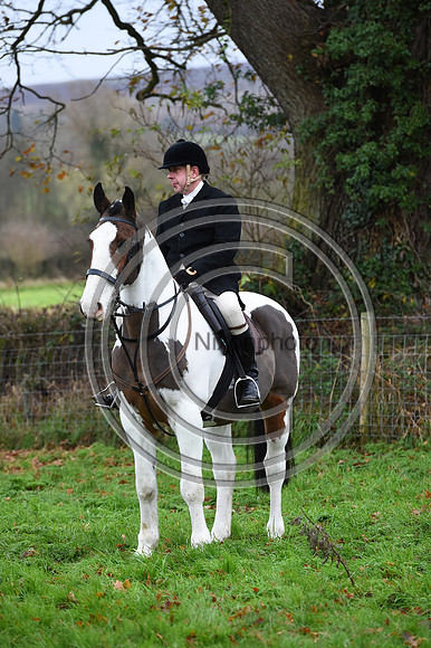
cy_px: 324
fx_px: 3506
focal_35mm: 195
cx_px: 216
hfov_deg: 7.0
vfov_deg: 10.6
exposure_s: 1/1000
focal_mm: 195
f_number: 5.6
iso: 2000
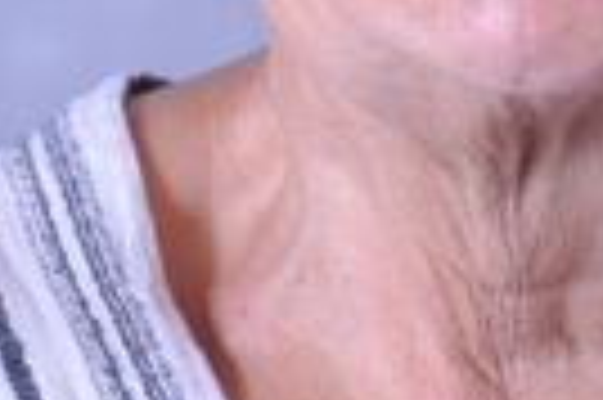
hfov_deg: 3.4
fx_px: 10195
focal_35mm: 609
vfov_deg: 2.2
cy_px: -488
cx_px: 716
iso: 200
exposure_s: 1/125
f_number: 9
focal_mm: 85
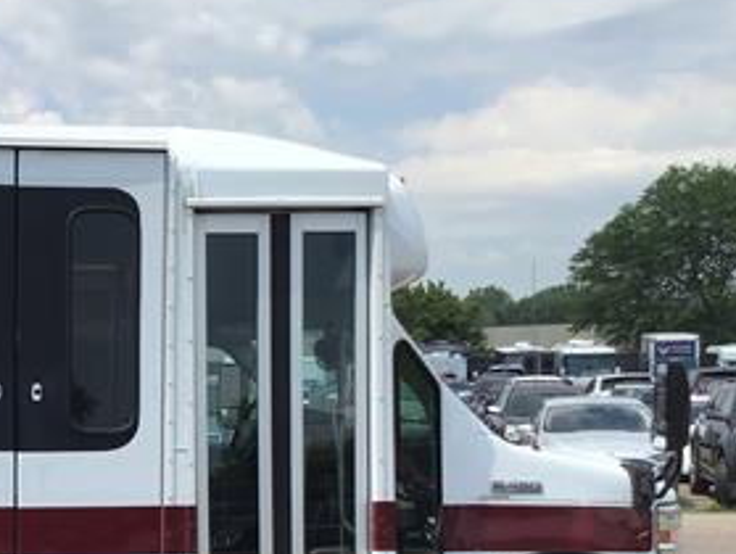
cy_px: 509
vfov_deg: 20.3
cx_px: -82
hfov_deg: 25.3
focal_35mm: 71
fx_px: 1512
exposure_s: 1/1456
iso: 25
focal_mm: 3.3
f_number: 2.4
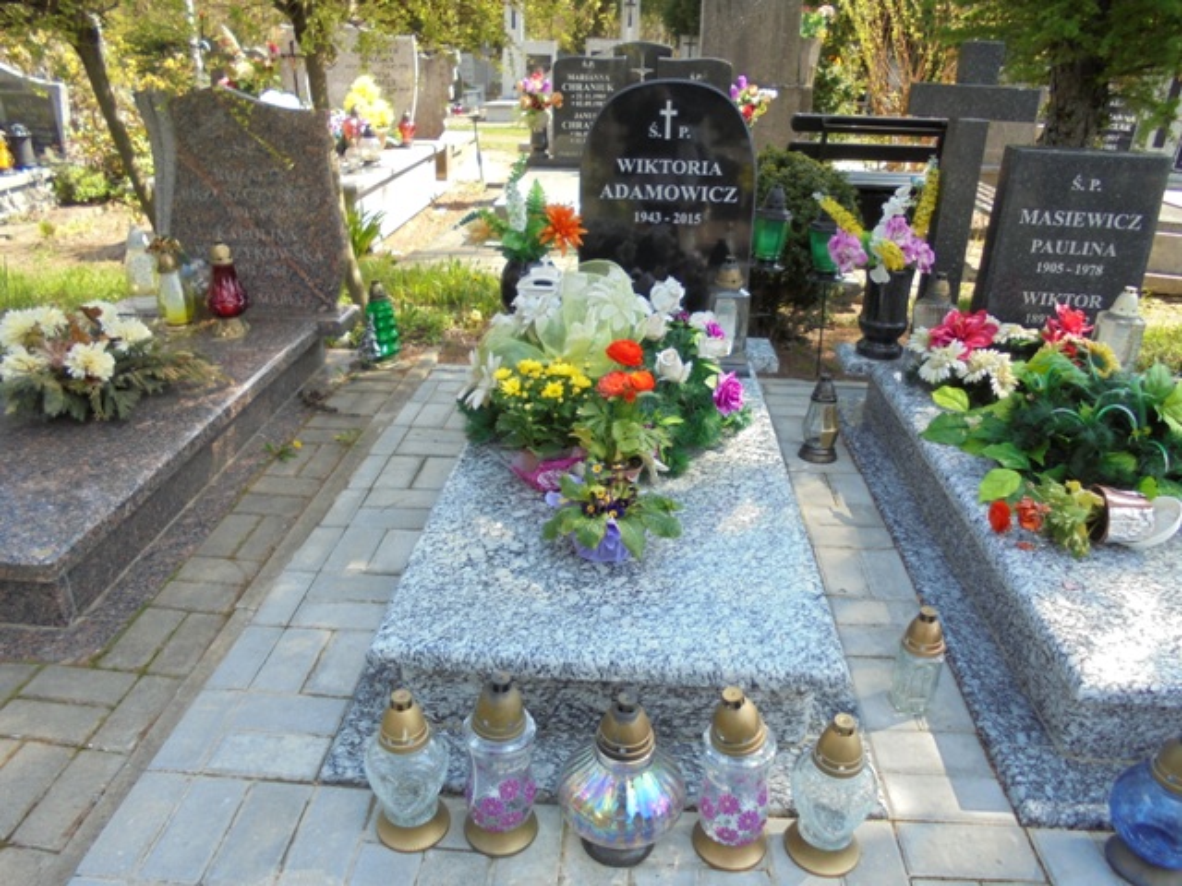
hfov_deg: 67.3
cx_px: 591
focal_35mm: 26
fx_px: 888
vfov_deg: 53.1
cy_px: 443
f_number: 3.5
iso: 100
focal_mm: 4.6
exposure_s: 1/200
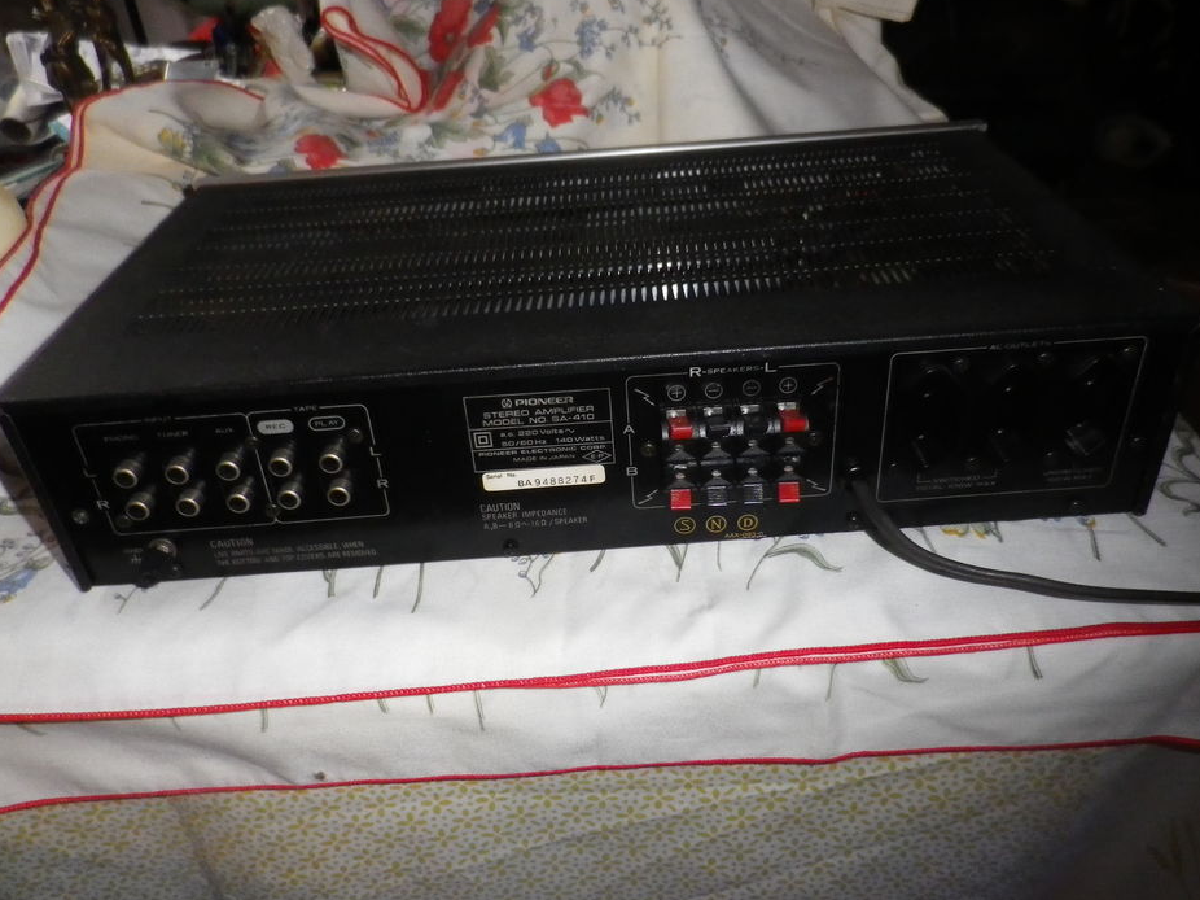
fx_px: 936
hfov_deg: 65.3
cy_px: 446
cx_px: 623
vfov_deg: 51.3
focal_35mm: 27
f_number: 3.5
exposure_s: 1/50
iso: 400
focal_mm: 4.5
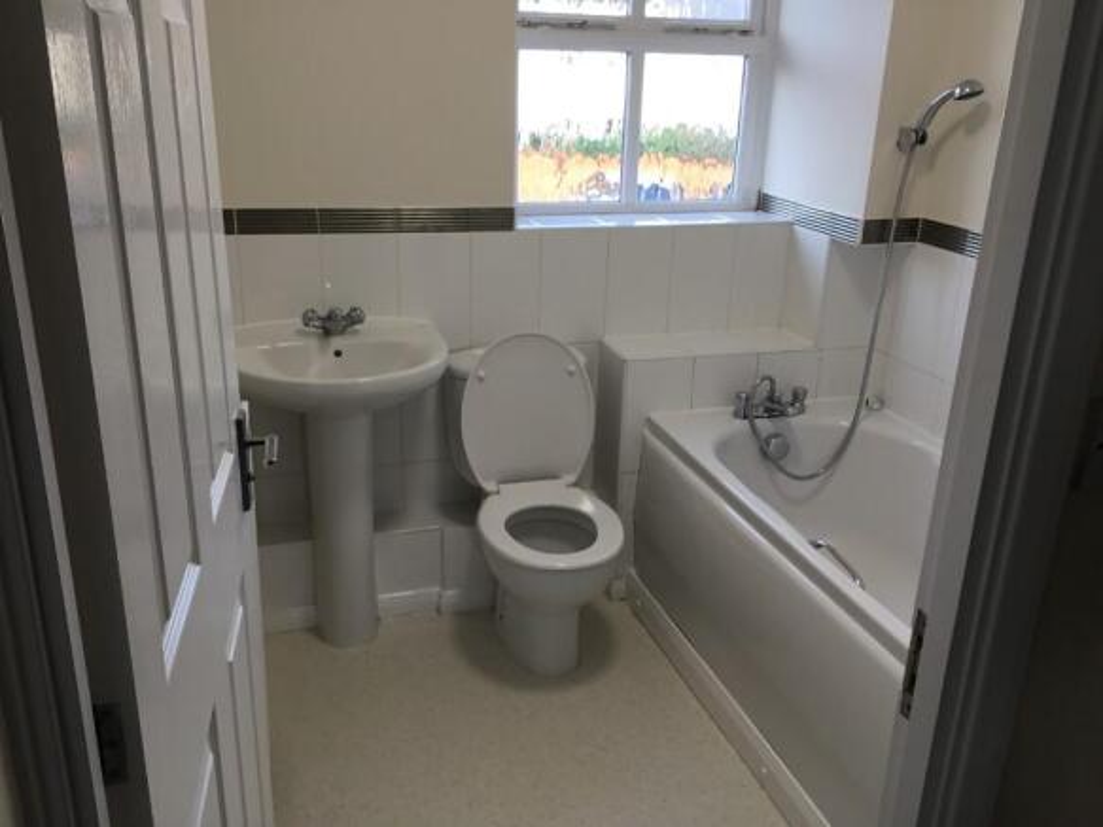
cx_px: 552
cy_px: 414
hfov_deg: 58.4
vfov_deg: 45.4
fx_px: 988
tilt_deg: -21.5
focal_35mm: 31
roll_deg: -2.1
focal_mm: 3.3
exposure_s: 1/50
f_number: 2.4
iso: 32
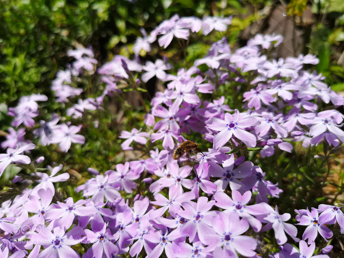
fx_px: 268
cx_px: 172
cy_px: 129
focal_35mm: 27
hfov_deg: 65.3
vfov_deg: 51.4
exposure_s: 1/2793
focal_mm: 3.95
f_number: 1.8
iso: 50
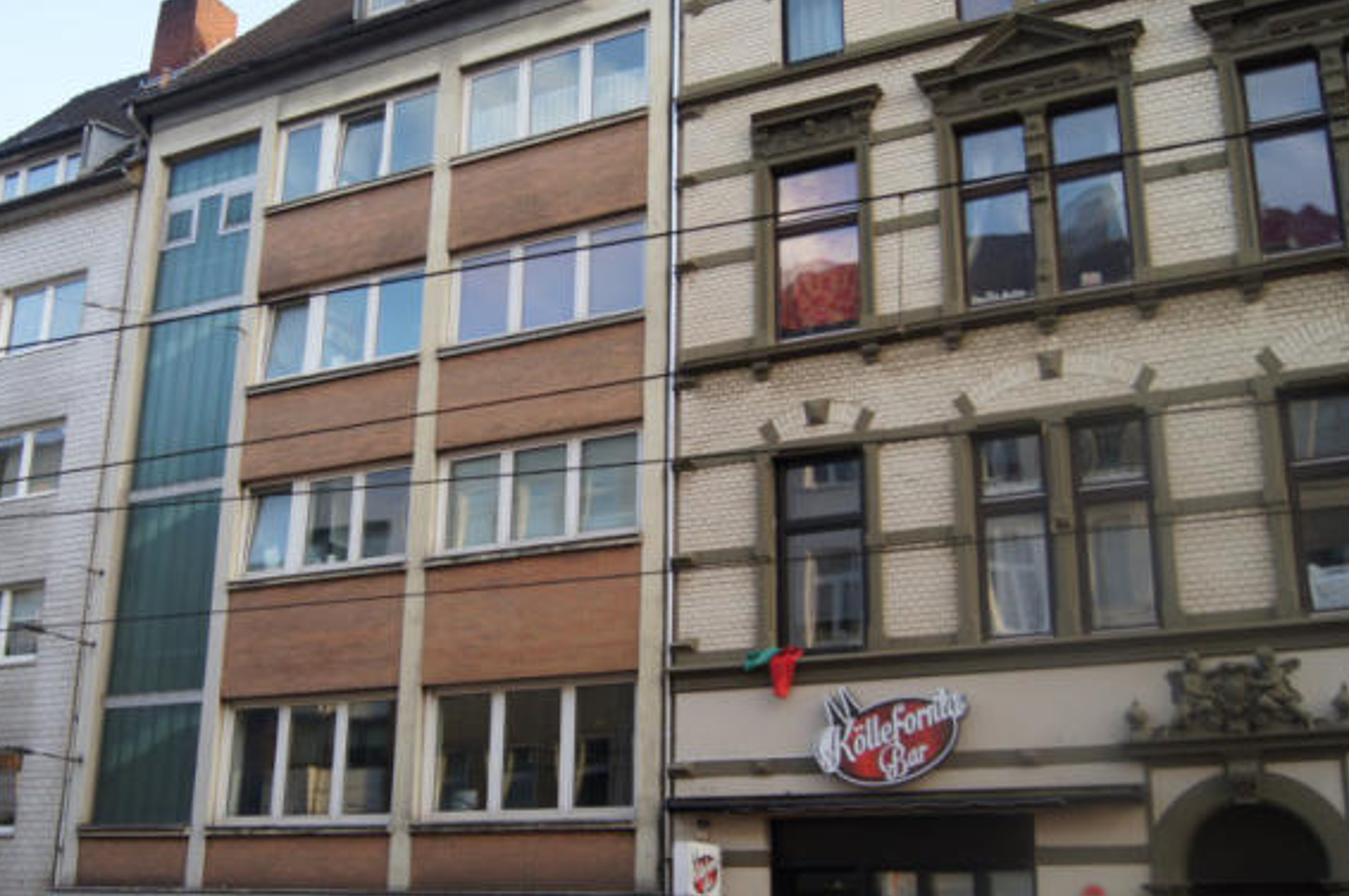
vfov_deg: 32.6
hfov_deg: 47.3
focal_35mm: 41
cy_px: 460
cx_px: 565
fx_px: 1535
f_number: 4
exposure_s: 1/160
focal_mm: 20
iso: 125
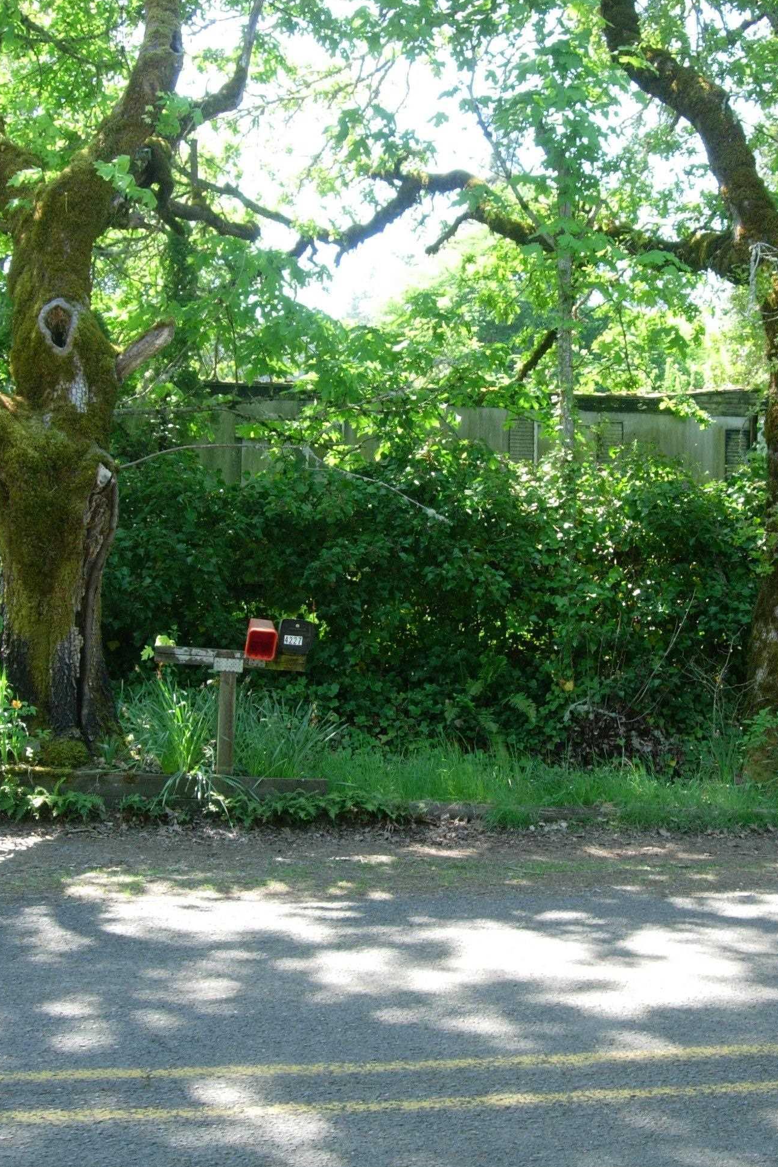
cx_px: 486
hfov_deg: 25.4
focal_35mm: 53
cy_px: 584
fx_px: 1718
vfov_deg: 37.5
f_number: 2.8
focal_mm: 7.8
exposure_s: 1/152
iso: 64
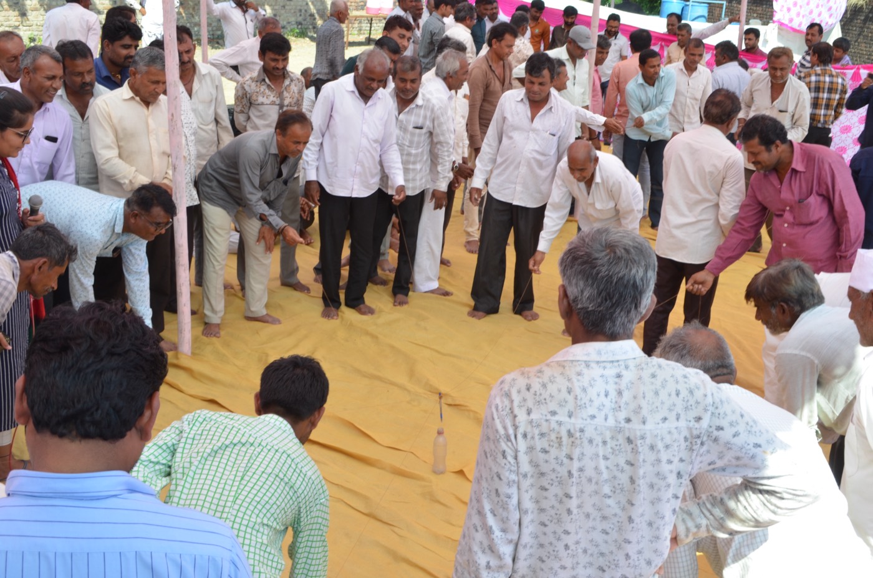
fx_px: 1016
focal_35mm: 42
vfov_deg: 31.8
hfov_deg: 46.5
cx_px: 436
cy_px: 289
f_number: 9
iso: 100
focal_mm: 28
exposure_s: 1/50
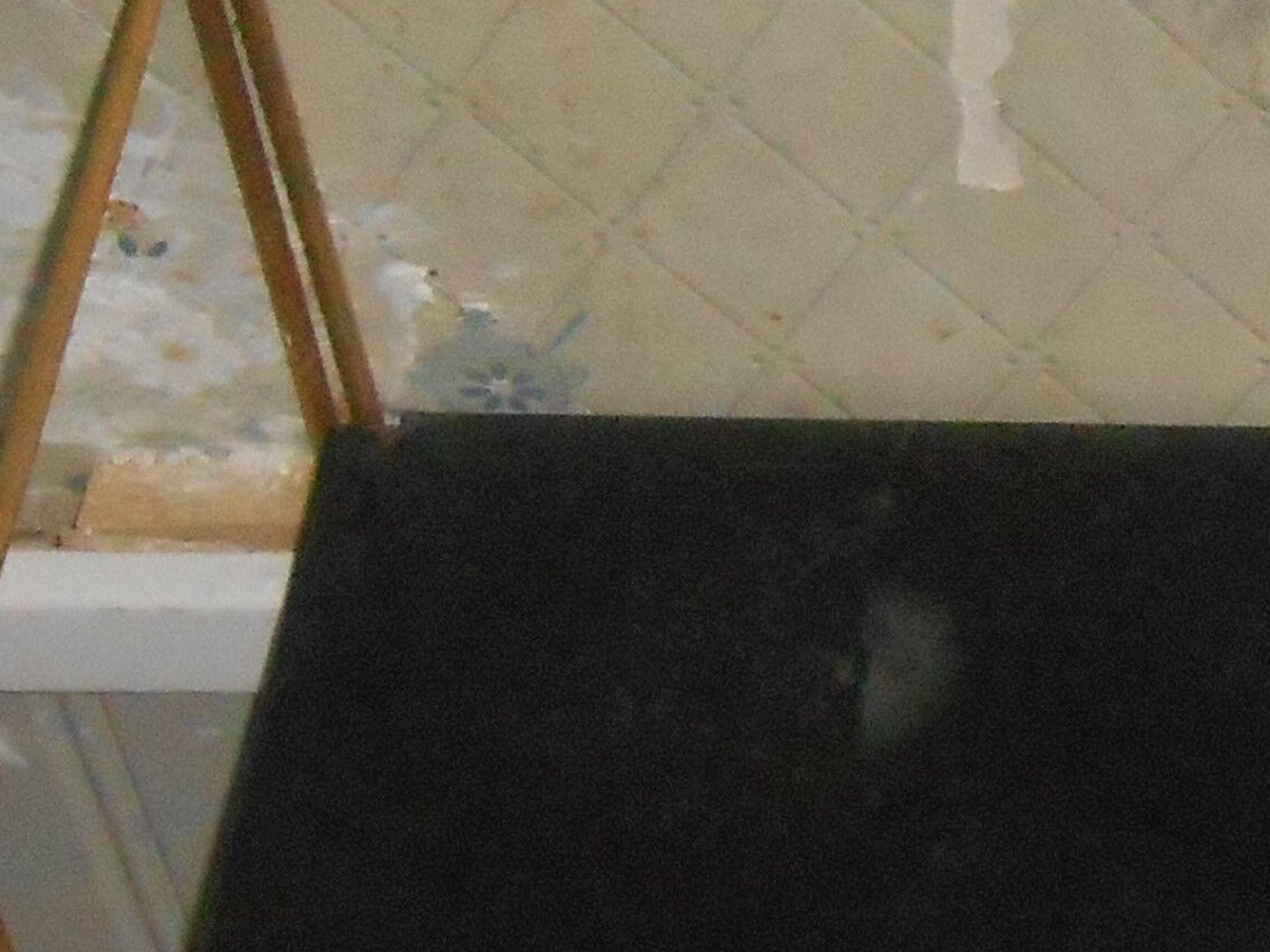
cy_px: -181
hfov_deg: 10.9
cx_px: 1860
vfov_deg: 8.3
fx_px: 6456
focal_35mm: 176
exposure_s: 1/30
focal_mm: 7.2
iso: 720
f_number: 12.3
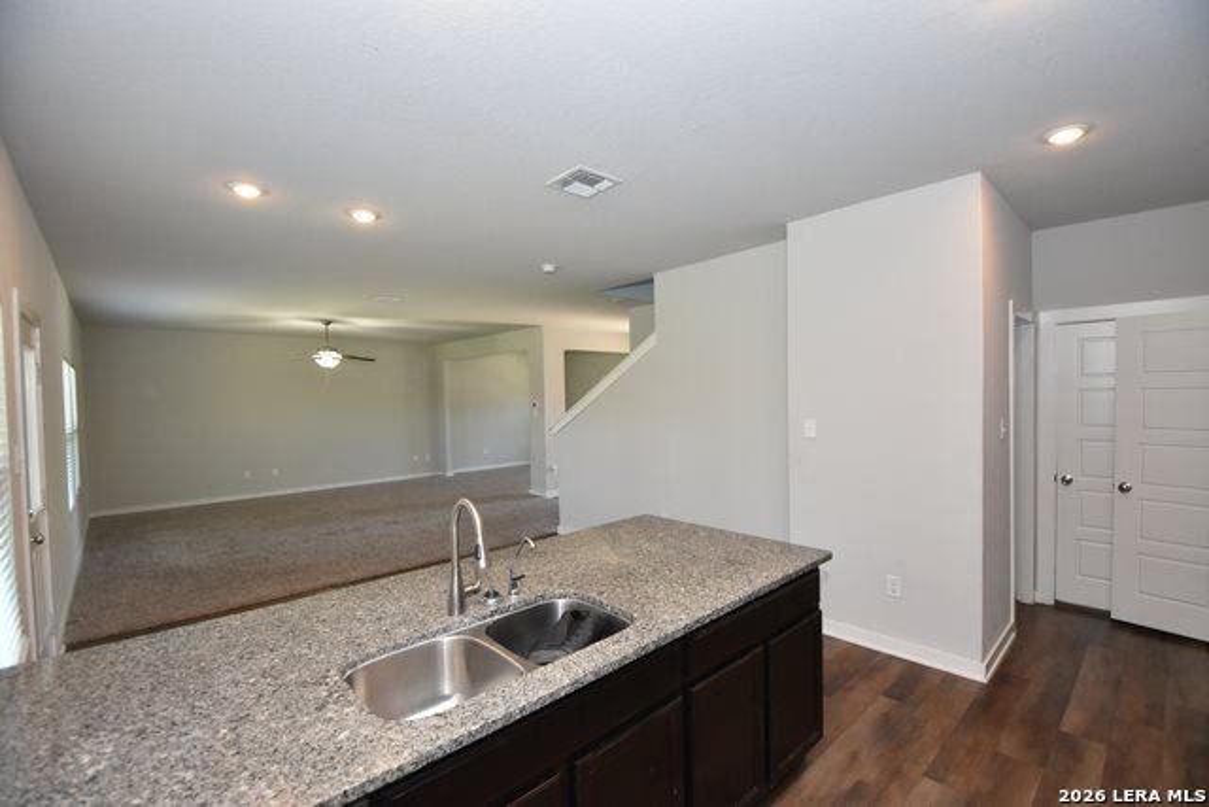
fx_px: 504
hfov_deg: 100.4
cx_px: 604
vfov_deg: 77.4
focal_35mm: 15
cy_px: 404
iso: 800
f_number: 4
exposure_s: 1/125
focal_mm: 10
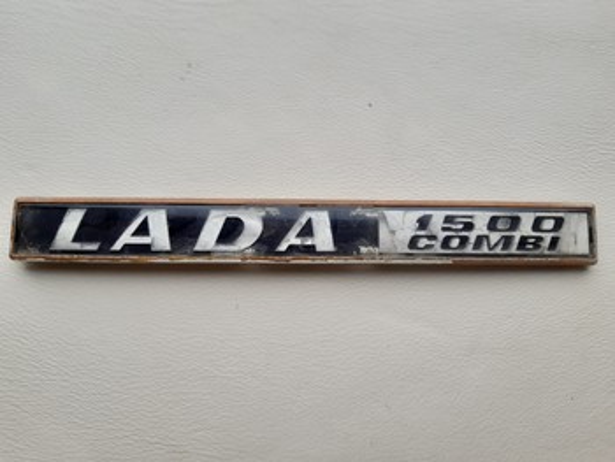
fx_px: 462
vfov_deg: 53.1
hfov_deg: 67.3
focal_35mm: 26
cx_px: 308
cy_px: 231
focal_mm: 3.92
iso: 40
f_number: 1.7
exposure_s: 1/176
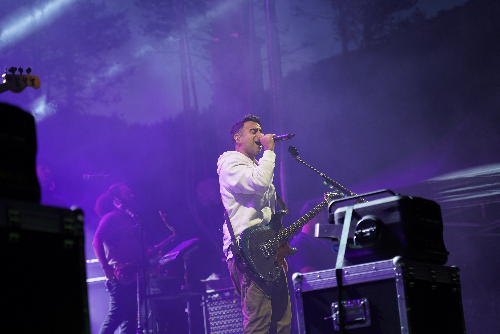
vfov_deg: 13.0
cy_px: 167
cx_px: 250
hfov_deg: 19.5
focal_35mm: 105
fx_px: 1458
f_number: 4
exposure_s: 1/160
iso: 640
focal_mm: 105
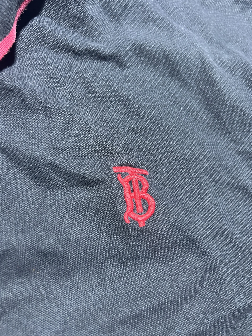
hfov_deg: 53.1
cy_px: 168
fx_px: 252
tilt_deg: -46.3
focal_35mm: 26
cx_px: 126
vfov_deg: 67.3
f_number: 1.5
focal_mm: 5.7
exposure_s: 1/50
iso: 400
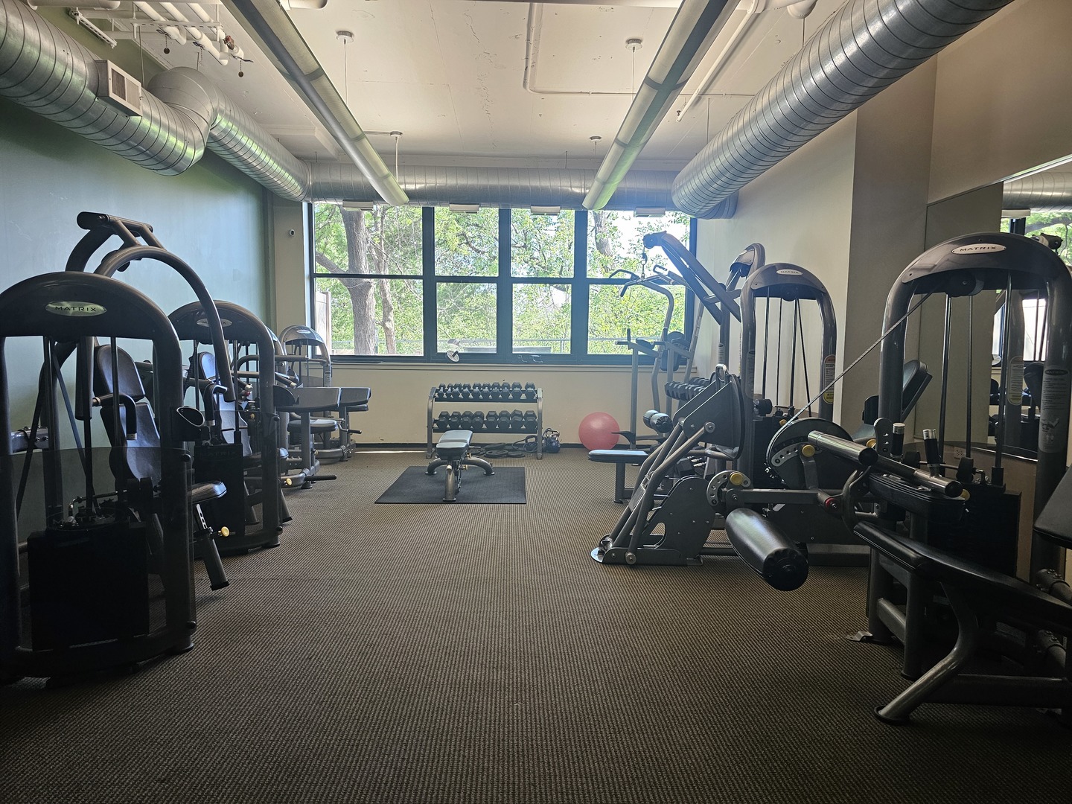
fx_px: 712
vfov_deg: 58.9
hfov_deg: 73.9
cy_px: 402
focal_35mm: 23
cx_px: 536
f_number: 1.7
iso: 160
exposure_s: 1/120
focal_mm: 6.3
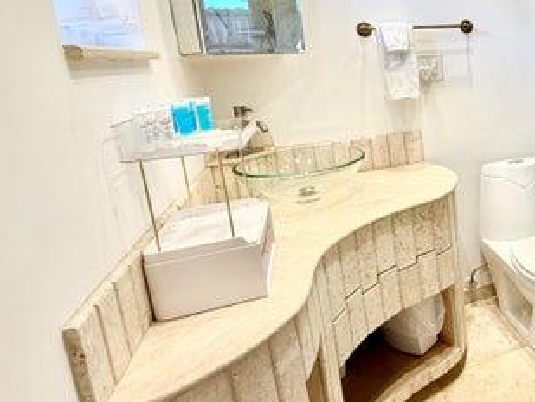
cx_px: 549
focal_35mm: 29
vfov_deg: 47.3
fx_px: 448
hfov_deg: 49.0
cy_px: 128
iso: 160
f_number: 2.2
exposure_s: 1/120
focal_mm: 2.22
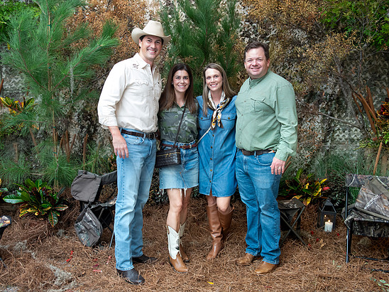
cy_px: 144
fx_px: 427
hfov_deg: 49.0
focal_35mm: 38
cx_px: 189
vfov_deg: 37.7
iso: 3200
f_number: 5
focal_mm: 32
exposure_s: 1/100
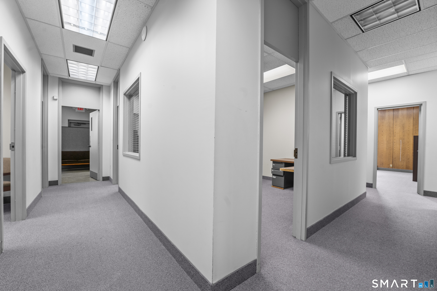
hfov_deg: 104.3
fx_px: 170
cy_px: 146
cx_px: 218
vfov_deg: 81.2
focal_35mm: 14
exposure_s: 1/2
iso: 200
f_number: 8
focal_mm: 14
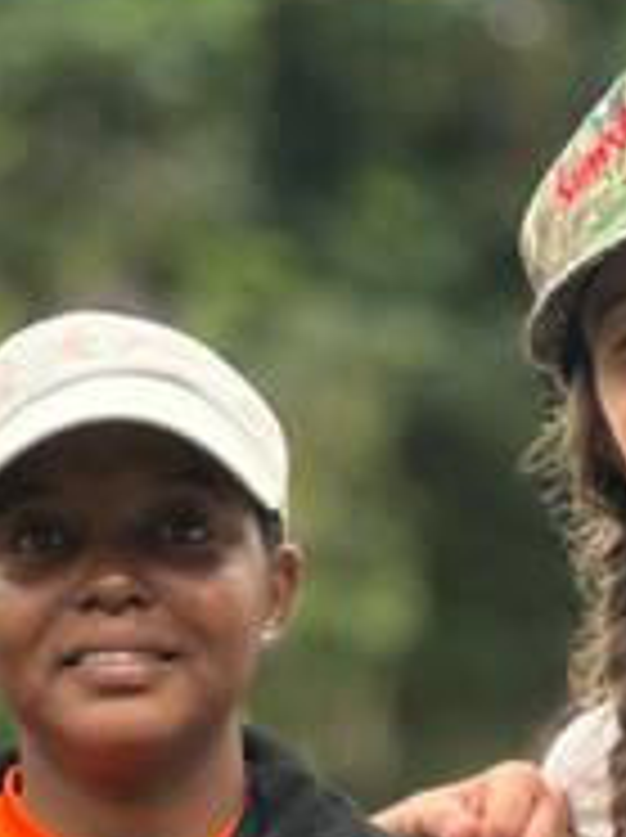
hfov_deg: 5.6
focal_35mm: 265
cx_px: 135
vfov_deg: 7.4
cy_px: 868
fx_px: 6404
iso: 64
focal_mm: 9
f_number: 2.8
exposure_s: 1/121
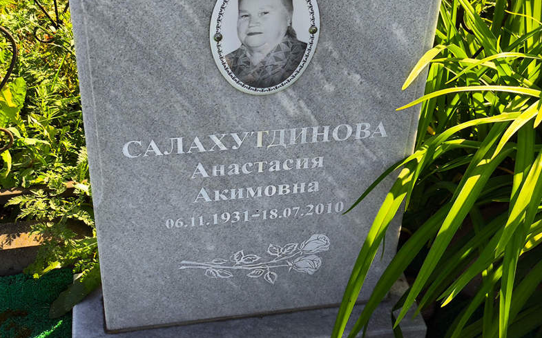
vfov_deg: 23.9
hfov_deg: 37.5
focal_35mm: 54
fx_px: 797
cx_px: 270
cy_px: 150
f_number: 1.7
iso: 50
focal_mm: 4.71
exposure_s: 1/386
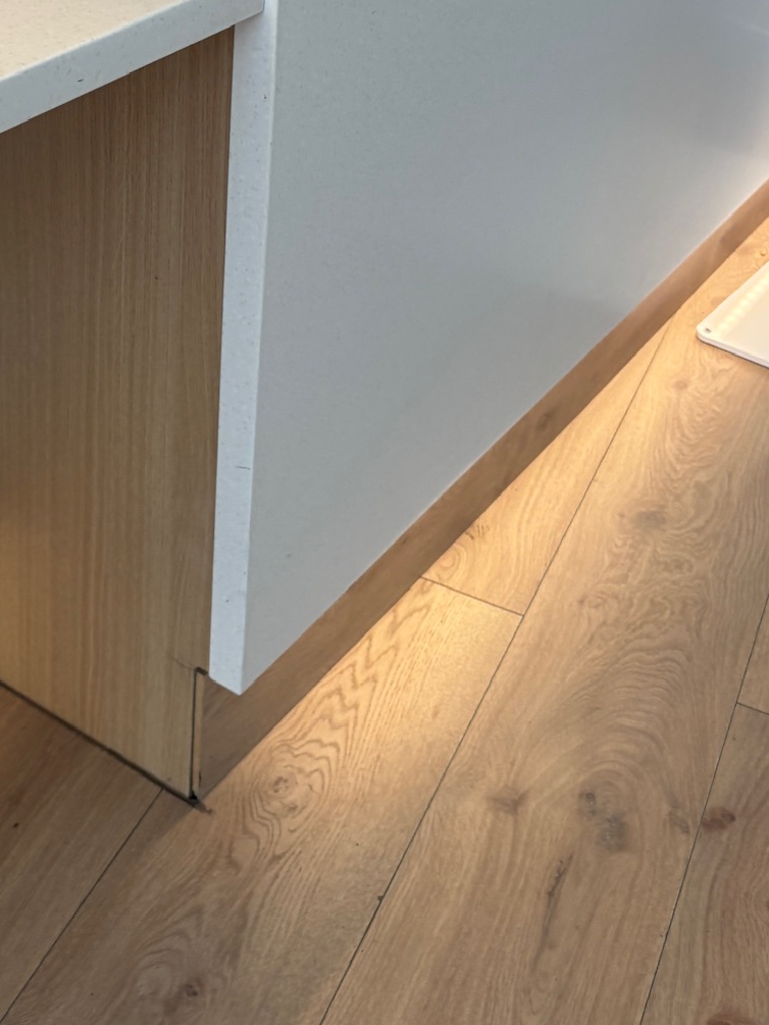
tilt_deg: -24.6
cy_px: 186
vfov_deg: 34.9
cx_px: 153
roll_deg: -1.0
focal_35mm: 53
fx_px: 1570
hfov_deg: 27.0
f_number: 1.6
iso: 100
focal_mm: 5.96
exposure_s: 1/83
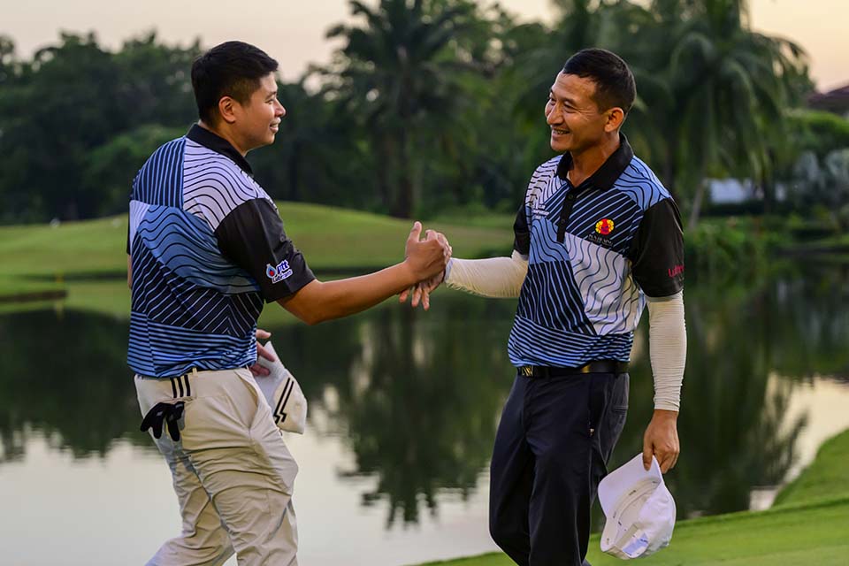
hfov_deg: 28.8
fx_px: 1651
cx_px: 424
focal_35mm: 70
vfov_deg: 19.5
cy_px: 283
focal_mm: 70
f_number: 2.8
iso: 1600
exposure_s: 1/320
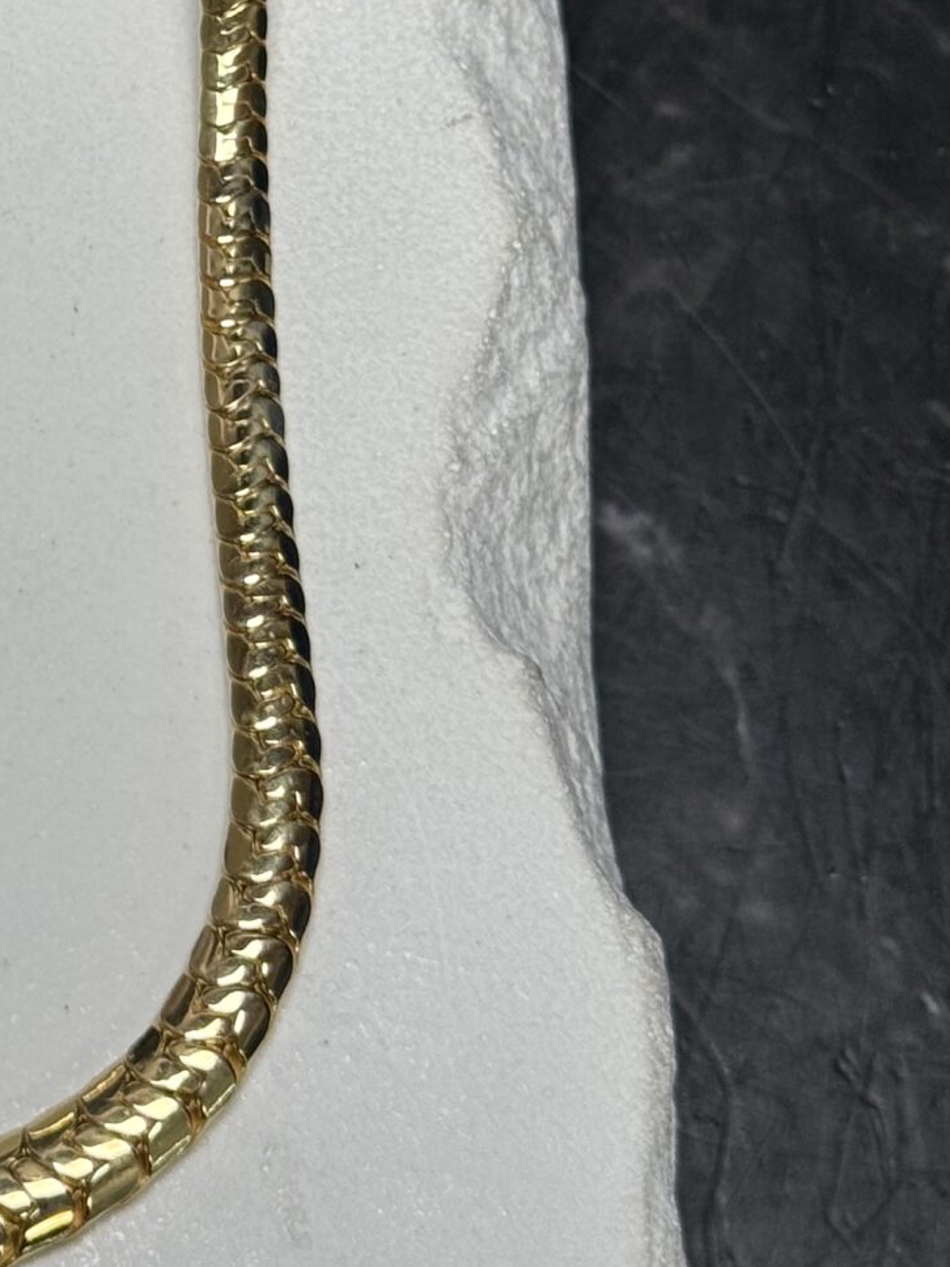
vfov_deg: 15.3
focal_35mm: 127
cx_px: -266
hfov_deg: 11.4
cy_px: 13
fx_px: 4647
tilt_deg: -69.2
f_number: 1.78
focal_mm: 6.76
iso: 64
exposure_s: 1/362
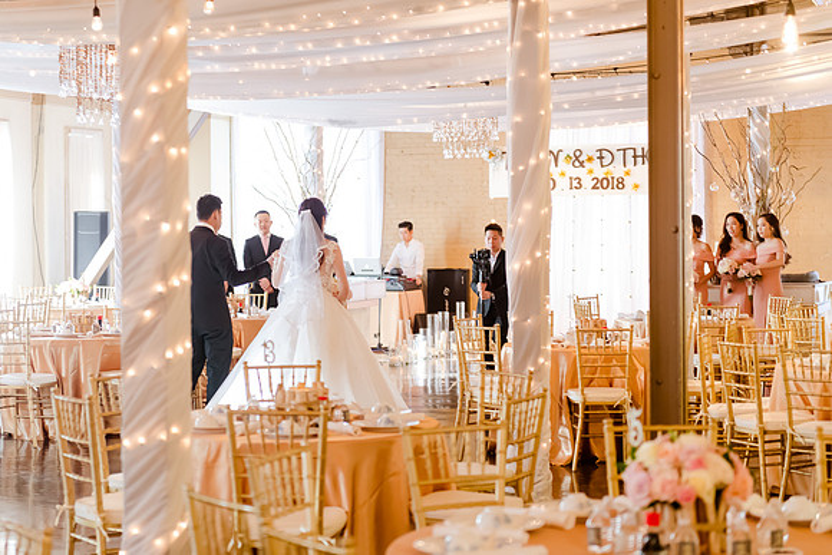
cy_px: 255
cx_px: 372
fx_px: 1712
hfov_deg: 27.3
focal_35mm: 74
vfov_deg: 18.4
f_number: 2.8
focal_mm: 66
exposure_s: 1/100
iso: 2000
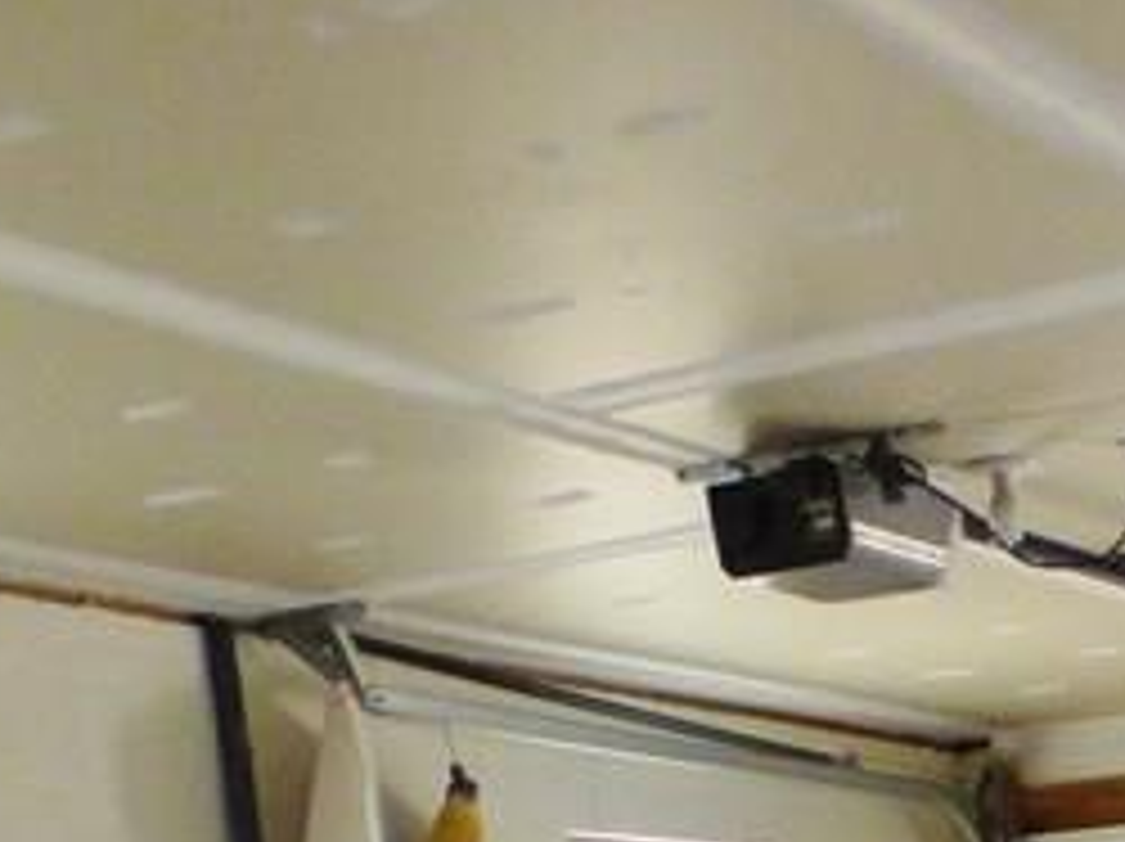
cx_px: 1008
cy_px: 1504
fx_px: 2662
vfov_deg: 15.5
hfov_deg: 23.3
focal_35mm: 82
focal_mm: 3.58
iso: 400
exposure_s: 1/40
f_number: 2.8
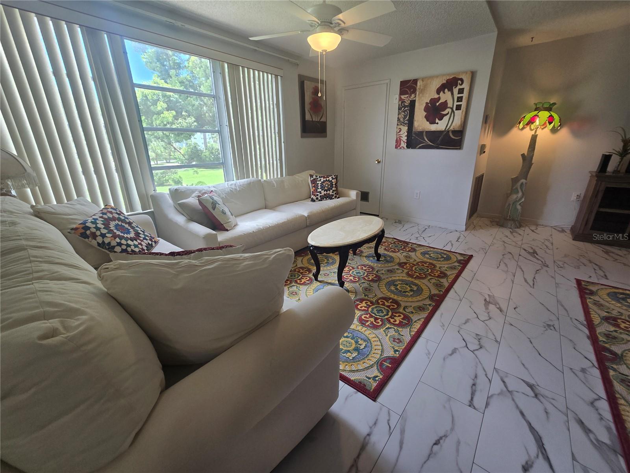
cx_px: 315
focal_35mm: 13
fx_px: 237
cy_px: 236
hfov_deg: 106.2
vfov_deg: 89.9
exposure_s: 1/60
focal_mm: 2.2
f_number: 2.2
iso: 50
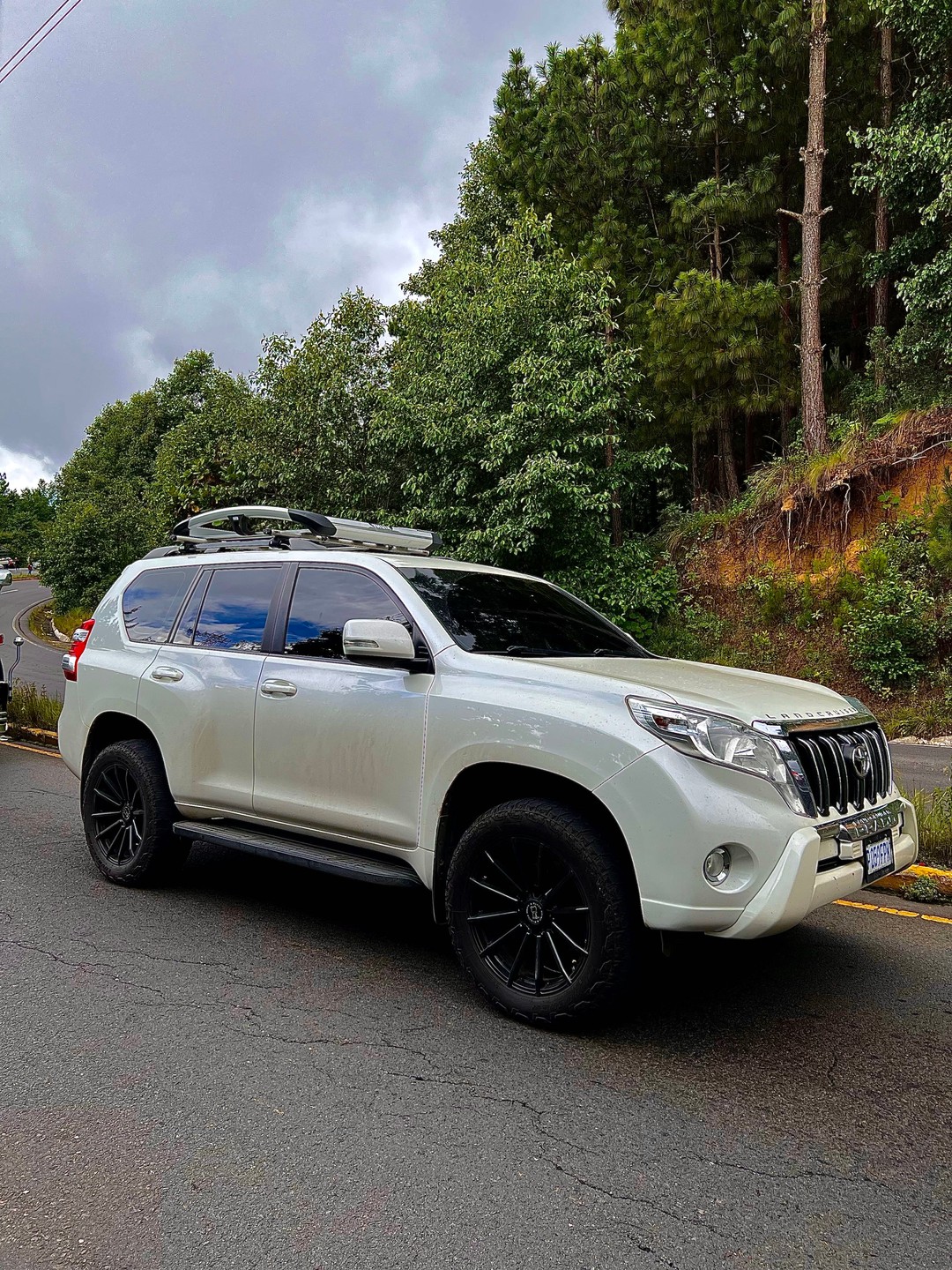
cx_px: 476
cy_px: 635
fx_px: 953
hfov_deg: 53.1
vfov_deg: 67.3
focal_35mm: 26
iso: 50
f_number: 1.5
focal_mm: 5.7
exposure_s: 1/991
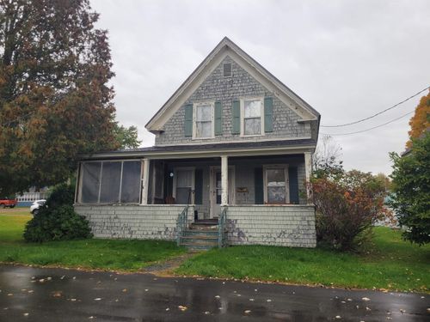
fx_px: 323
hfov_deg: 67.3
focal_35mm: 26
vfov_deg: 53.1
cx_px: 215
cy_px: 161
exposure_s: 1/139
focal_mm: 5.4
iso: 40
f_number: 1.8
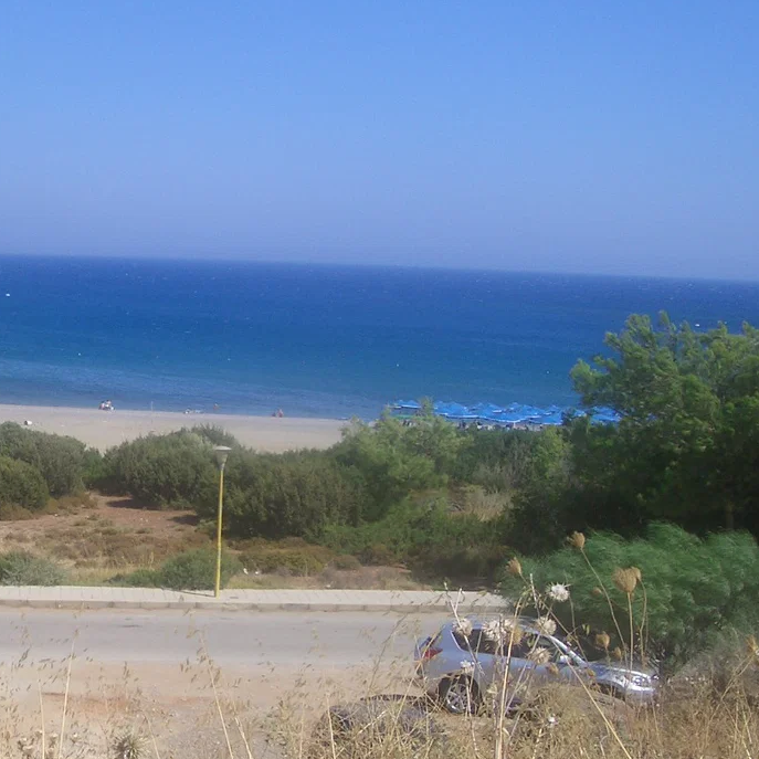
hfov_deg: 26.3
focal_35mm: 63
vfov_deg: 27.3
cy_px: 445
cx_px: 59
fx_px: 1563
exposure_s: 1/640
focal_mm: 5.8
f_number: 4.3
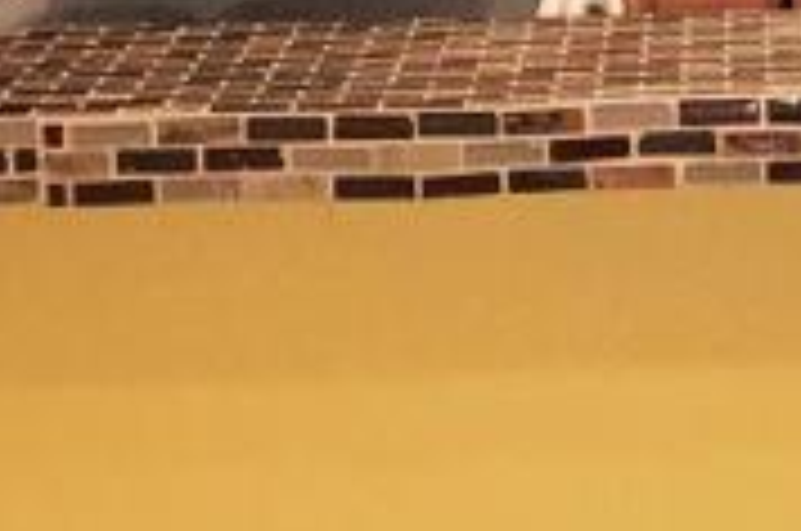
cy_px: -171
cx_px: 711
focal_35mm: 163
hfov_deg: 12.5
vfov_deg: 8.3
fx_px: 3620
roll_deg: +0.3
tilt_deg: -6.8
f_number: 2.2
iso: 160
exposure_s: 1/30
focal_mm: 4.15
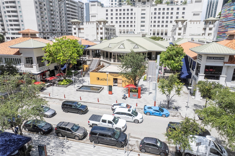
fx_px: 144
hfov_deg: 78.6
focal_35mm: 22
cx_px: 118
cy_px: 78
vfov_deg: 57.2
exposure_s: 1/2500
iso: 100
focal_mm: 8.38
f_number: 2.8
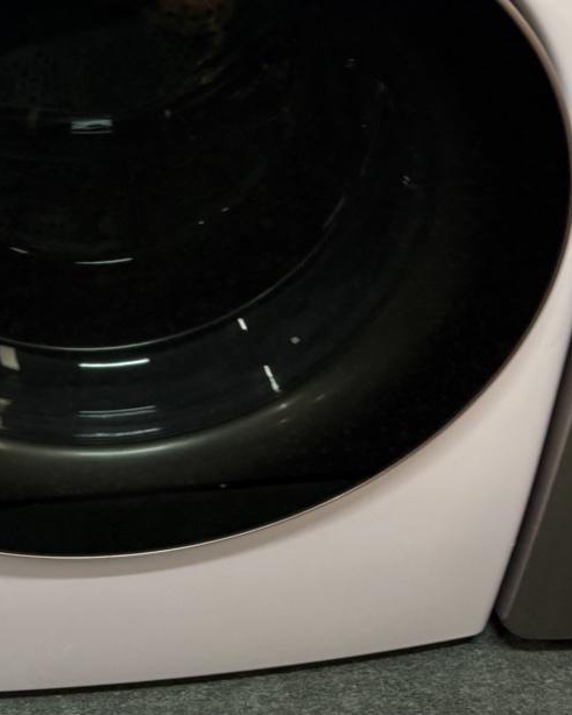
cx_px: 51
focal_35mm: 65
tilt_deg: -30.9
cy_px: -91
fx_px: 1376
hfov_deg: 22.9
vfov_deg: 26.6
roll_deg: -0.8
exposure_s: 1/60
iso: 125
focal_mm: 5.96
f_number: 1.6
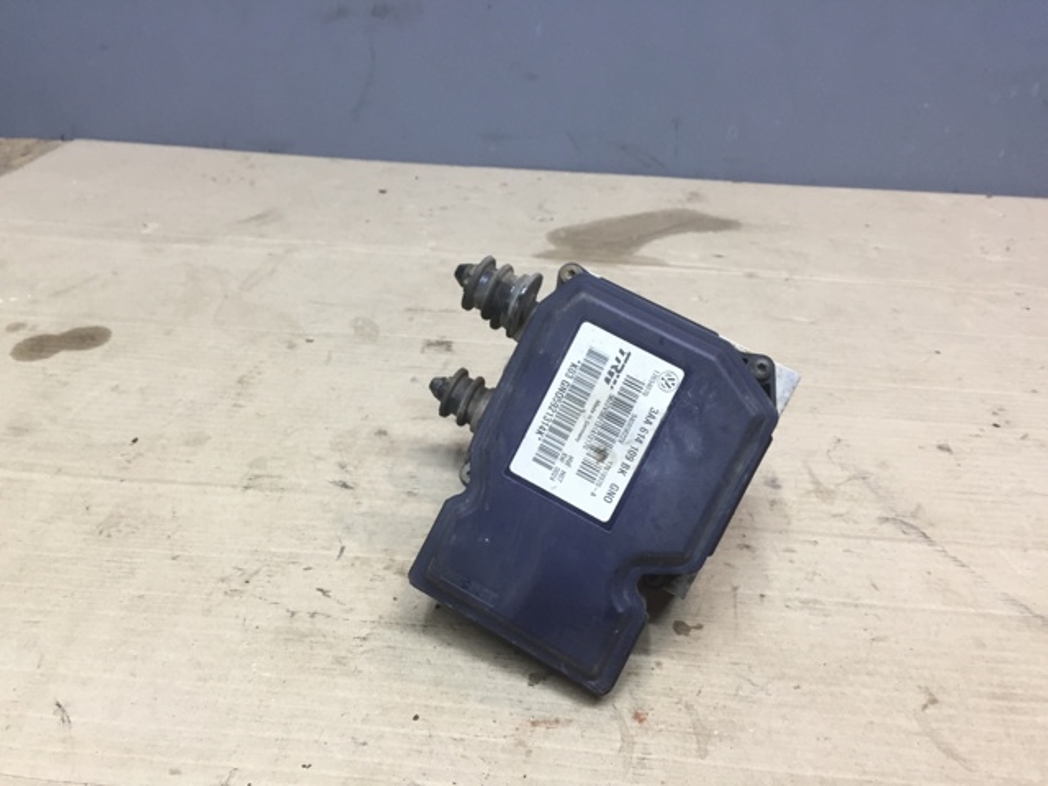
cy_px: 393
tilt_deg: -31.2
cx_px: 524
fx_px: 878
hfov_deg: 61.7
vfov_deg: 48.2
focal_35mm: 29
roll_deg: -3.7
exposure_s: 1/33
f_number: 2.2
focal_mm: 4.15
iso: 64
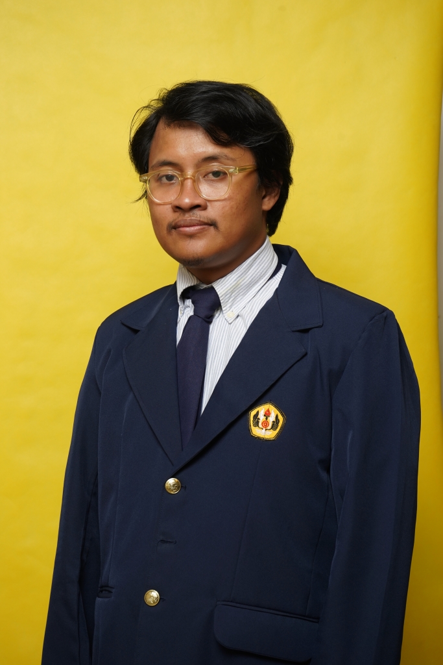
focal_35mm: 70
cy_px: 332
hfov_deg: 19.5
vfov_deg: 28.8
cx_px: 222
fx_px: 1292
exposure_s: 1/200
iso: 500
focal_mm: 70
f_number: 7.1
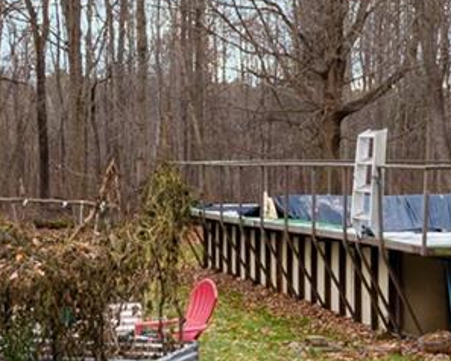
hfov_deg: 9.9
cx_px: 229
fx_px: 2591
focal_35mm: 194
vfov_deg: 8.0
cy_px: 140
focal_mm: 30
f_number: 9
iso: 400
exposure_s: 1/50
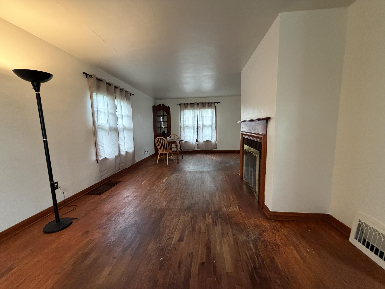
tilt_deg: -6.6
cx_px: 192
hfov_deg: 102.1
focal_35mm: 14
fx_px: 156
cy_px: 144
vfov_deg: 85.7
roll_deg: +1.4
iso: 640
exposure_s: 1/60
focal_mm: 2.22
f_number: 2.2
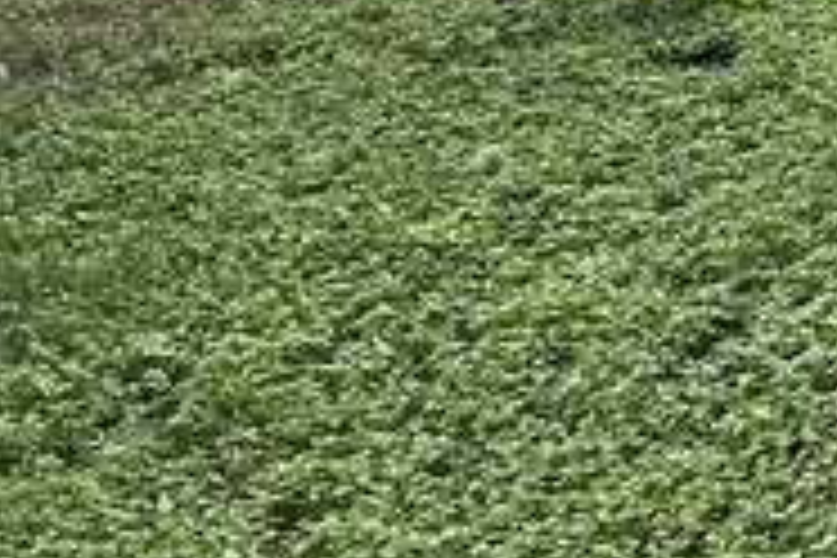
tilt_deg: -8.2
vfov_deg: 12.7
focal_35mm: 104
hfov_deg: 16.8
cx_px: 1436
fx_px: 2418
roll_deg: -1.3
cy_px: -212
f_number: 1.8
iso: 25
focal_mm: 3
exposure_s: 1/284
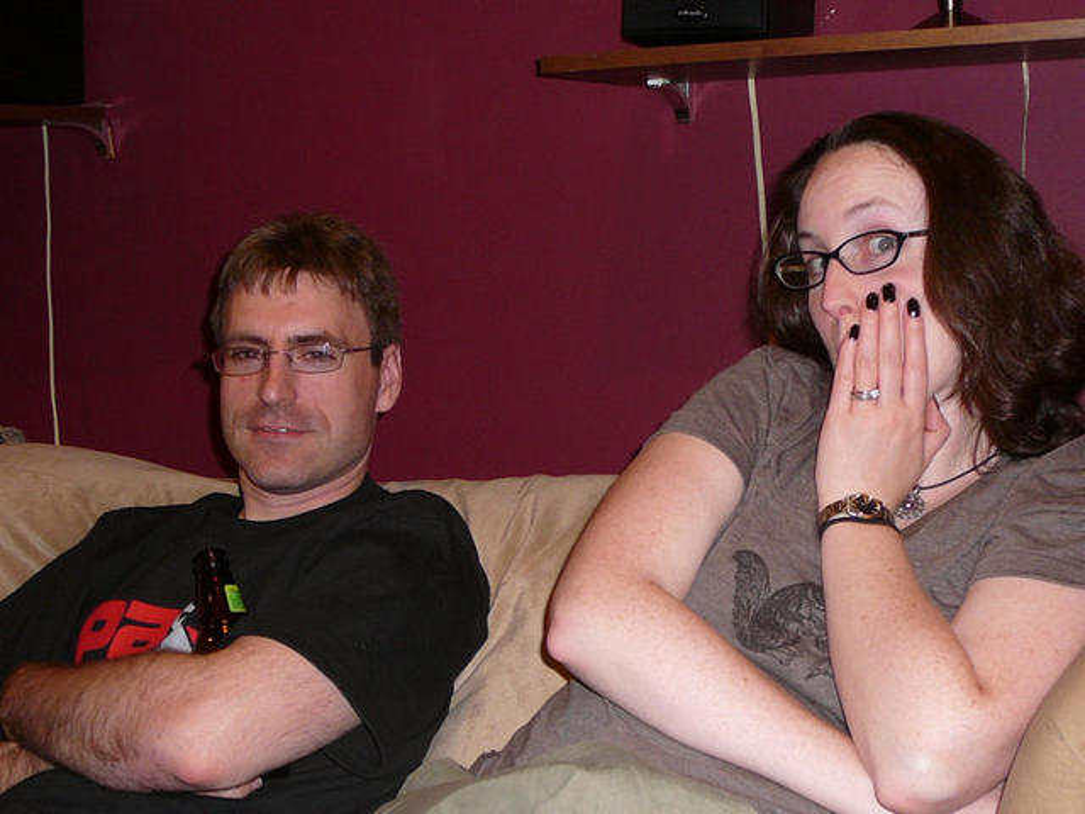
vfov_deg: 26.1
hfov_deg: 34.3
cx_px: 542
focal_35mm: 56
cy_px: 407
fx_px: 1755
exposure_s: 1/30
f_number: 3.2
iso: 125
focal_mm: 6.7
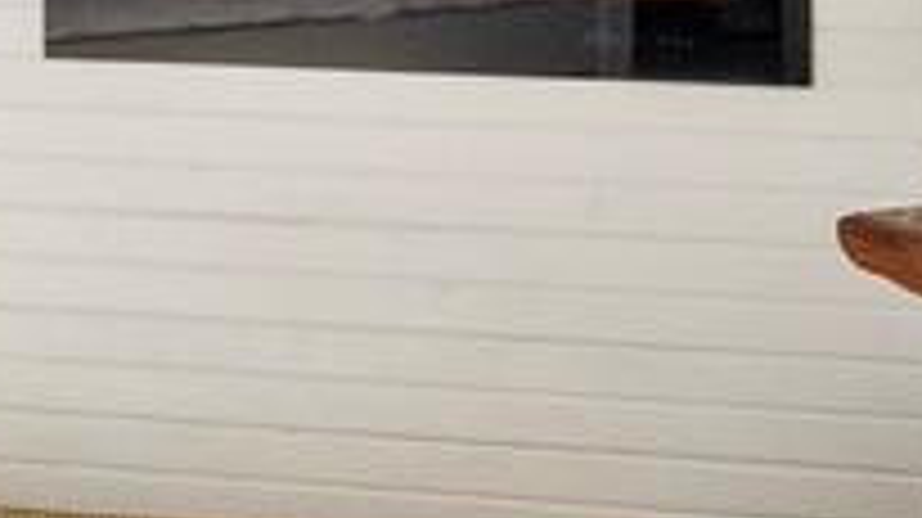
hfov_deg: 14.8
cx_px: -423
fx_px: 3323
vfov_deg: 8.6
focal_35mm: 136
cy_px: -405
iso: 200
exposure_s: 1/60
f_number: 8
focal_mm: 8
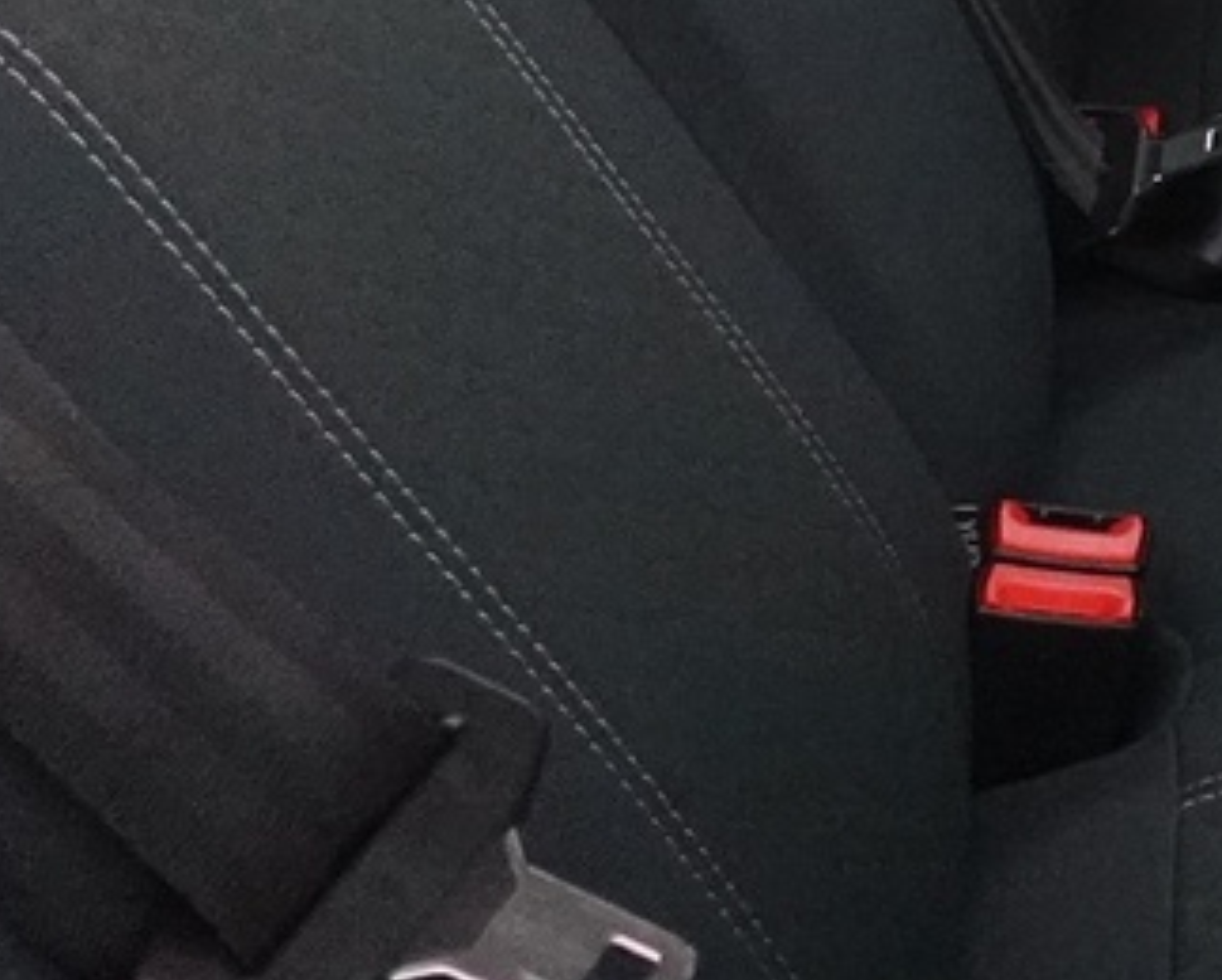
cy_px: -386
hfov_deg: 16.5
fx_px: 3403
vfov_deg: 15.4
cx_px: 2281
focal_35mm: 94
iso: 2500
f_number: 2
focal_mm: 7.6
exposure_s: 1/80
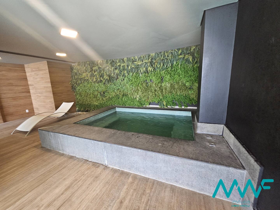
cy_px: 105
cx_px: 140
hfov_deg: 106.2
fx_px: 105
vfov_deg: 89.9
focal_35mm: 13
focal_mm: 2.2
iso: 400
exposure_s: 1/30
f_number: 2.2
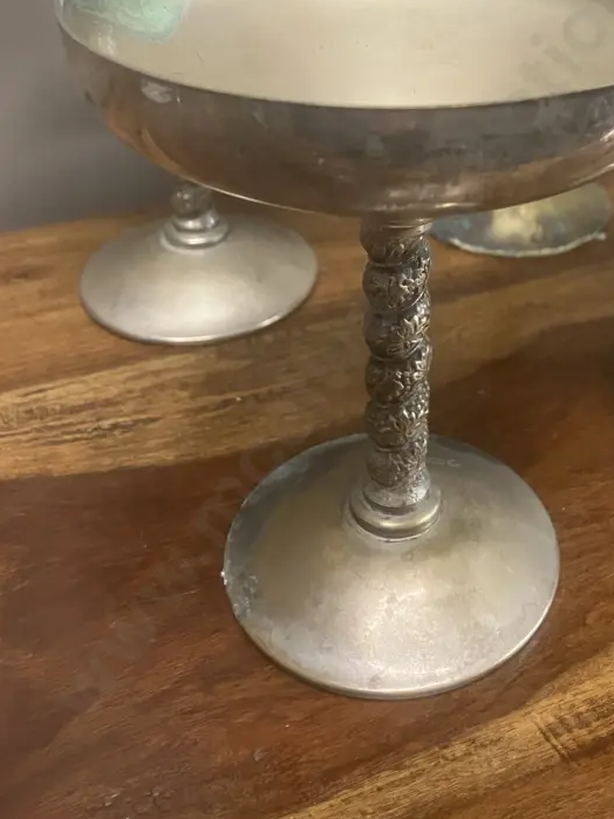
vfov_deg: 44.7
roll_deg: -1.4
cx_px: 430
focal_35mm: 41
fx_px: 970
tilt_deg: -29.1
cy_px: 236
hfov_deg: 34.7
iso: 320
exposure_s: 1/50
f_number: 1.8
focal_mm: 3.99
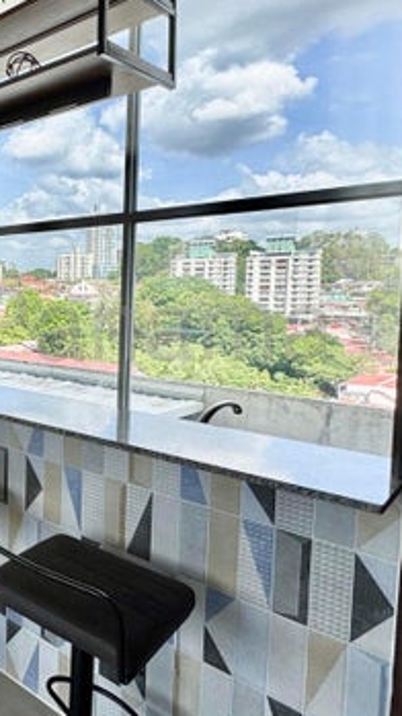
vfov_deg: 67.8
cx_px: -127
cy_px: 324
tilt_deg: -4.6
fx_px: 531
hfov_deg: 31.4
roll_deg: -0.3
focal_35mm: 28
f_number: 2.2
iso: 40
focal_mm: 2.22
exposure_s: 1/681
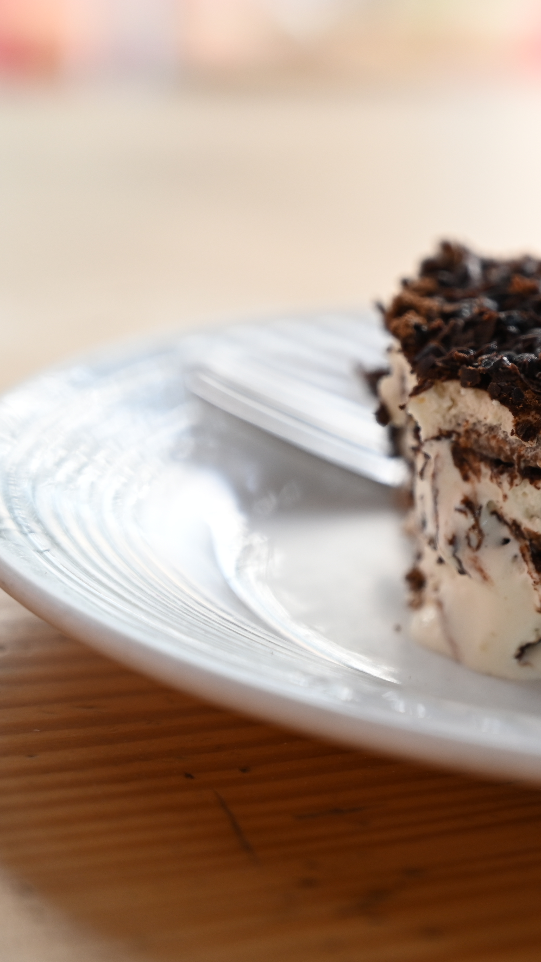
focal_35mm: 120
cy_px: 449
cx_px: 708
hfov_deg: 9.9
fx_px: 3060
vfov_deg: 17.9
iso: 400
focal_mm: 70
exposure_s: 1/60
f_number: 4
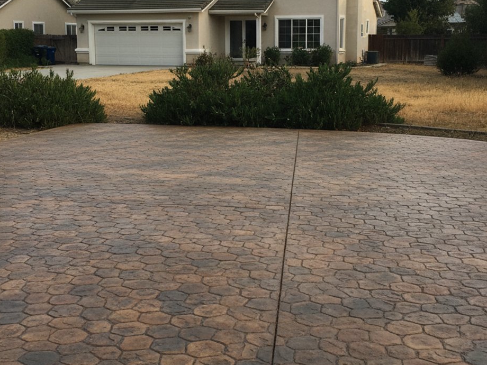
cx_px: 247
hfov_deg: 60.0
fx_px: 422
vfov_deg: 46.3
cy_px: 132
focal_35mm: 30
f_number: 1.8
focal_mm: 6.4
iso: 1504
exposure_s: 1/1025
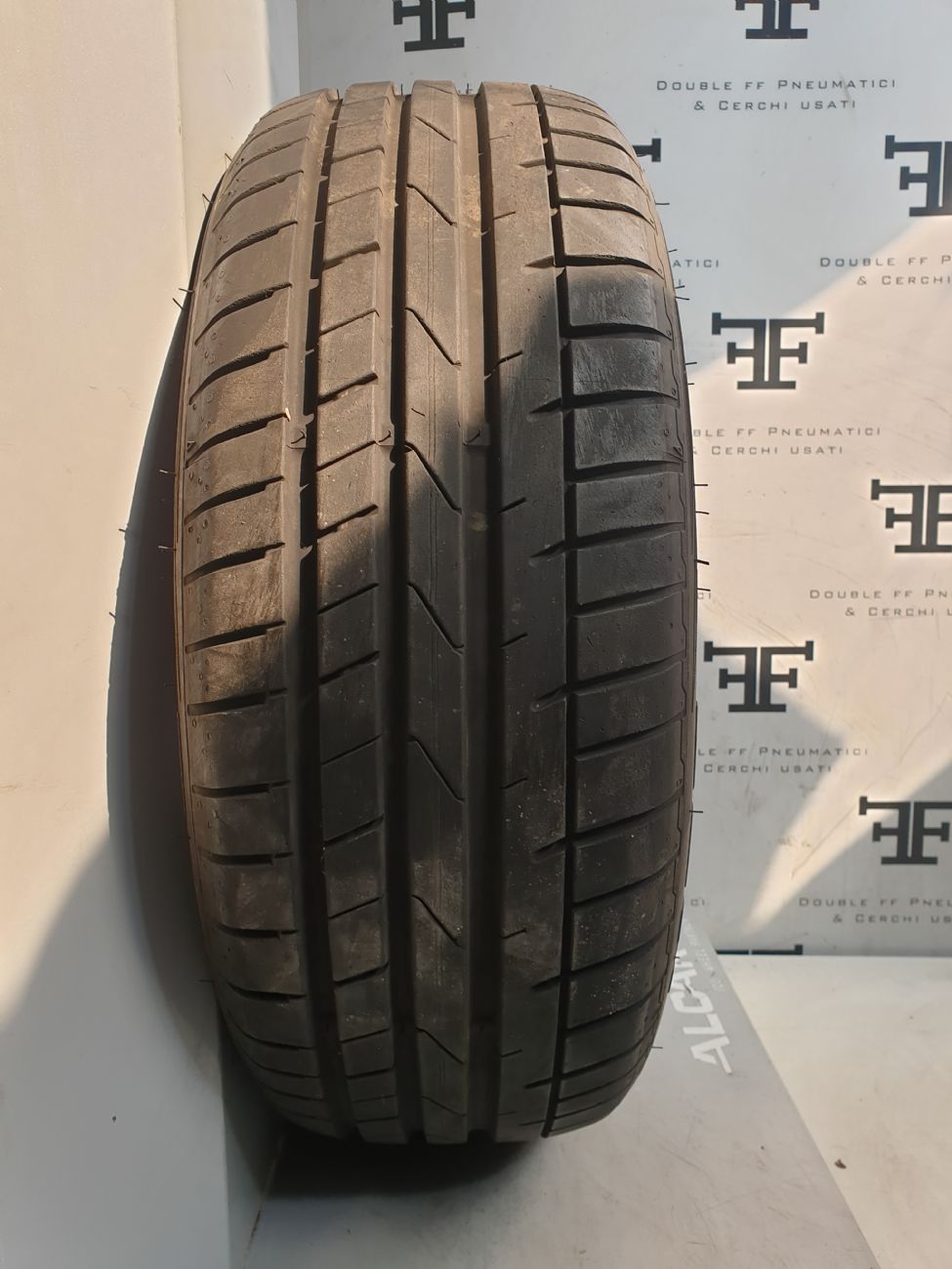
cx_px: 476
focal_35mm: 26
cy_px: 634
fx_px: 953
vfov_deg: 67.3
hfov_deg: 53.1
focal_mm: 4.3
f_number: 2.4
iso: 50
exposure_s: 1/100
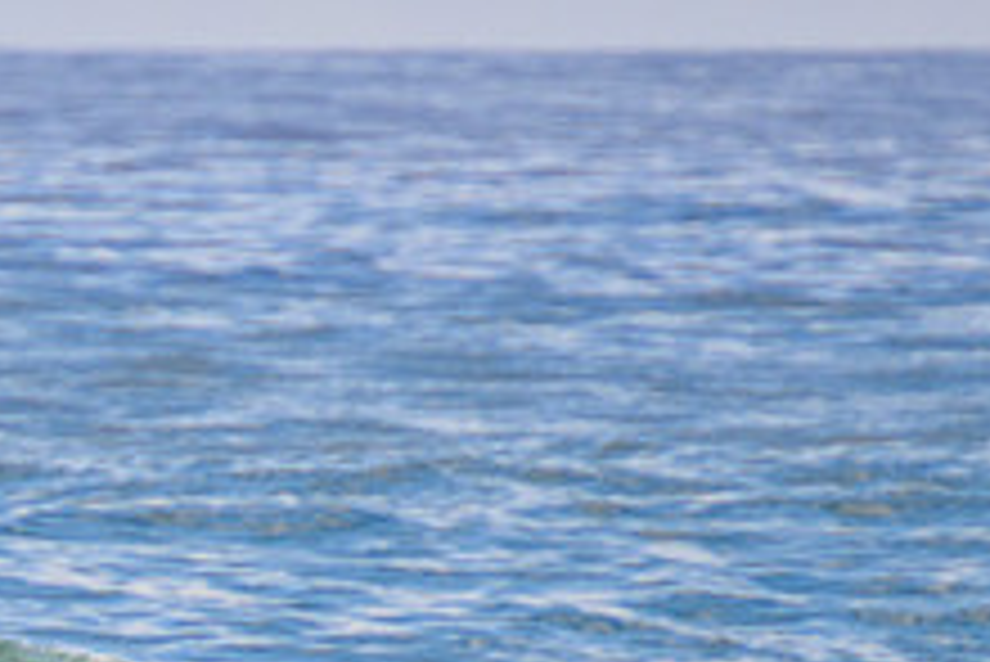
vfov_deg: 0.9
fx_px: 39982
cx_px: -196
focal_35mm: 1453
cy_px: 782
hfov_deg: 1.4
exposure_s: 1/2000
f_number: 5.6
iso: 220
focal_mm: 400
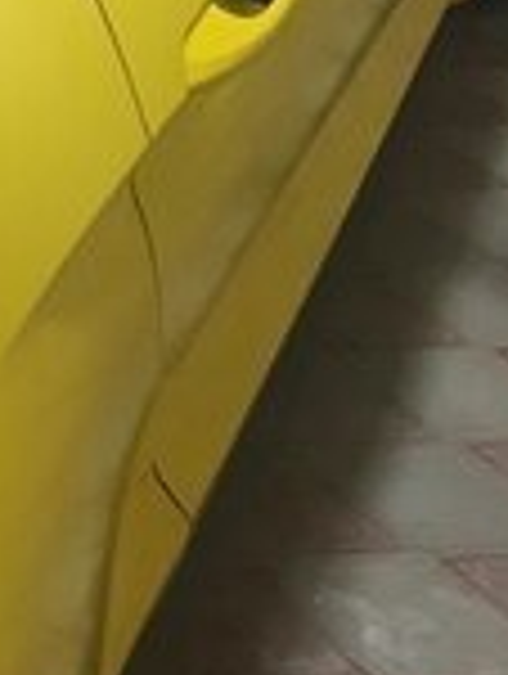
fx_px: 1737
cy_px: -171
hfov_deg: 15.7
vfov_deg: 20.3
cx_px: -180
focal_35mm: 89
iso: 400
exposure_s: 1/17
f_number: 1.9
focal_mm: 3.6
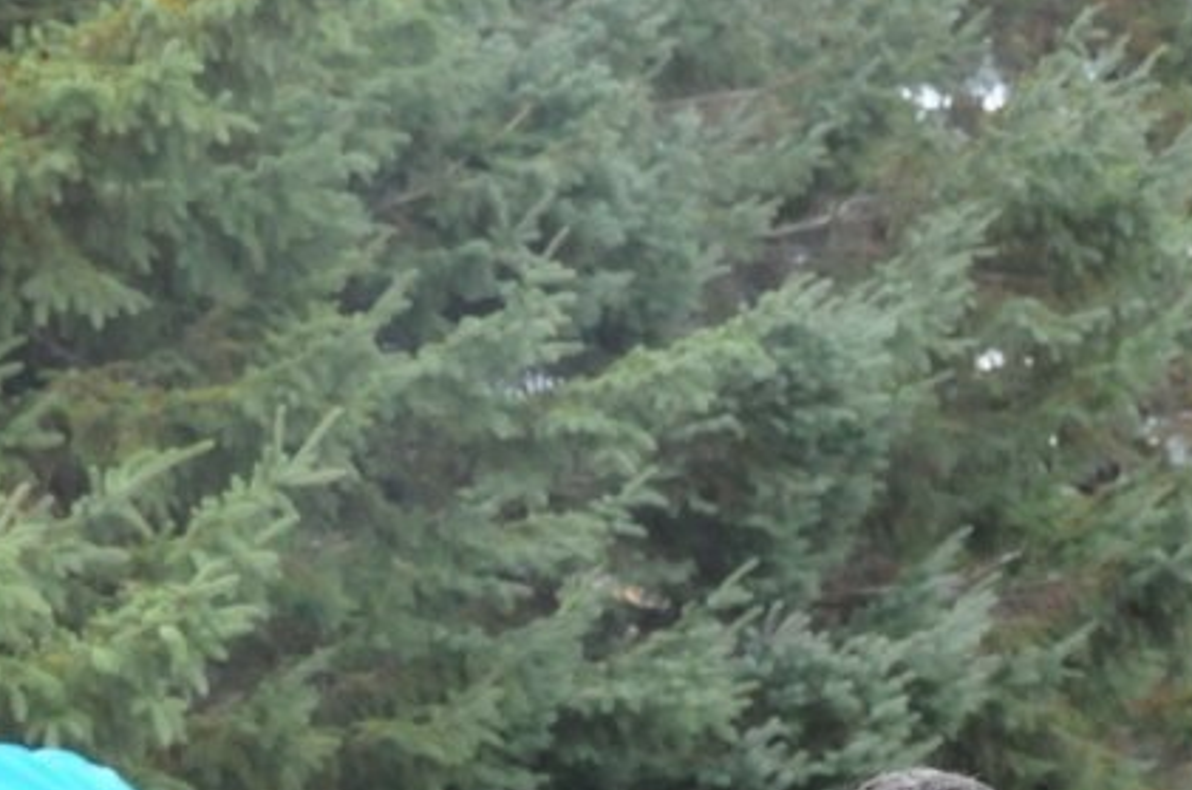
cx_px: 866
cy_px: 847
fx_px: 12665
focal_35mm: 383
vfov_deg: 3.6
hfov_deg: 5.4
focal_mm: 105
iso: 2500
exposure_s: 1/320
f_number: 11
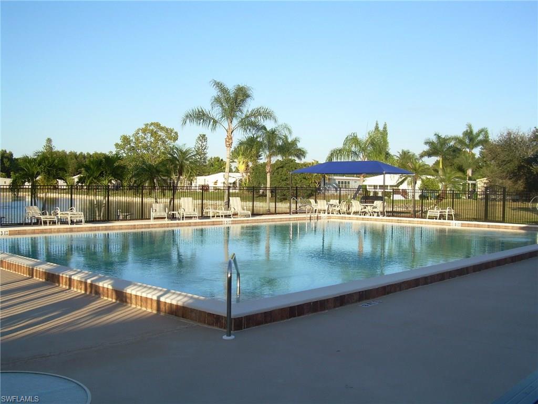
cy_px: 202
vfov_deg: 37.7
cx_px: 269
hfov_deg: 49.0
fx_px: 591
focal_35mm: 38
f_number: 4.6
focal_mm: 6.3
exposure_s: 1/297
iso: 50
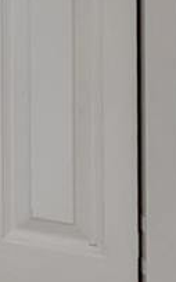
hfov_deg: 7.6
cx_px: -381
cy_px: -267
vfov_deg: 12.7
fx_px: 1127
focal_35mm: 146
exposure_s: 1/5
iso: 400
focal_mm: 18.3
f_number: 8
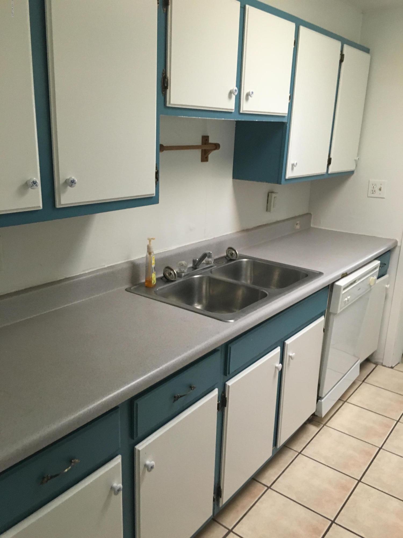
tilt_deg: -15.4
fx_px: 450
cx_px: 202
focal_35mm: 29
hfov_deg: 48.2
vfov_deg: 61.7
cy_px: 269
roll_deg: -1.2
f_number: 2.2
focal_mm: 4.15
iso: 160
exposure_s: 1/30
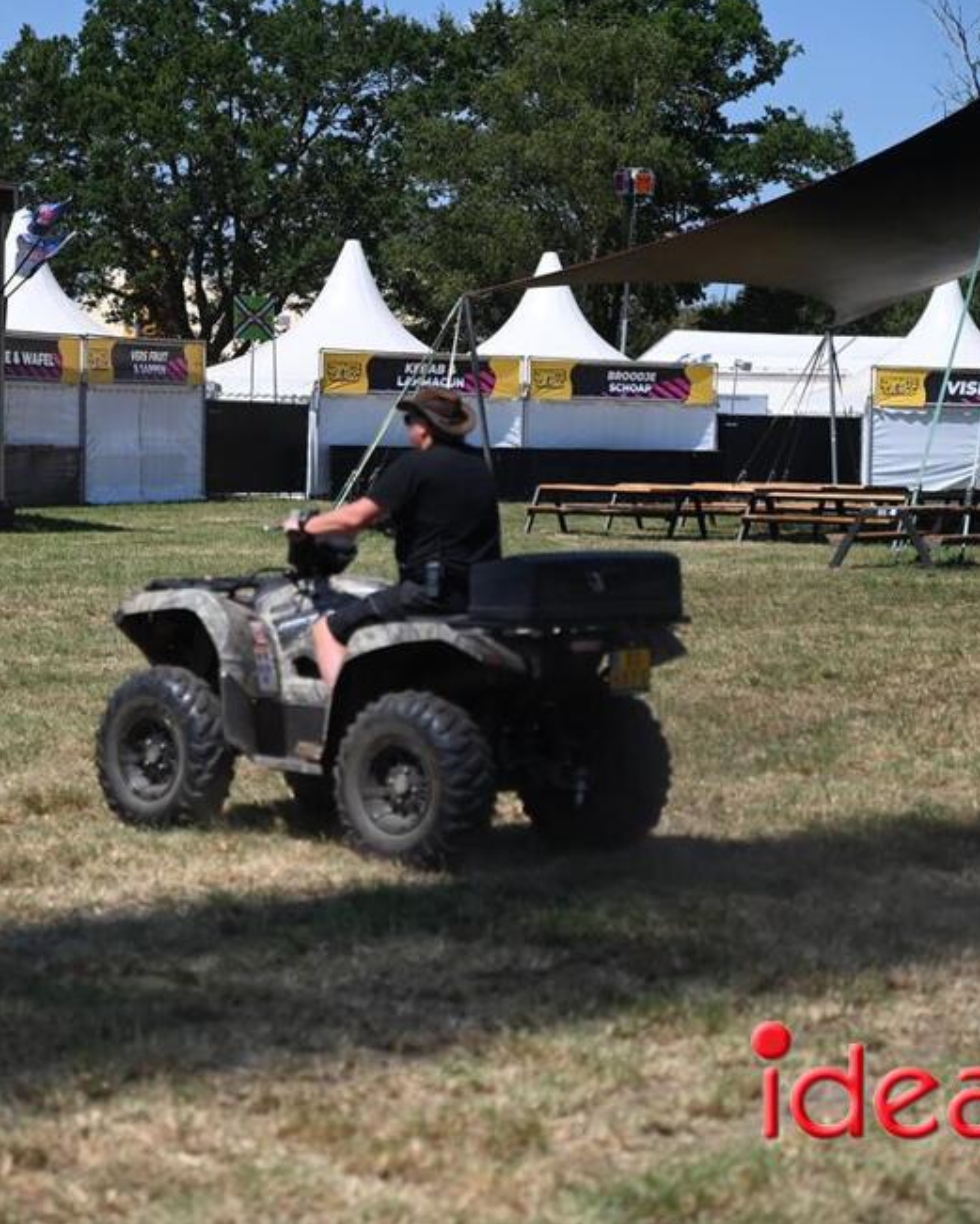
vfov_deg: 19.2
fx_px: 3625
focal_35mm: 100
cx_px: 269
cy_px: 612
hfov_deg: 15.3
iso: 320
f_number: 2.8
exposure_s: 1/8000
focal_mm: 70
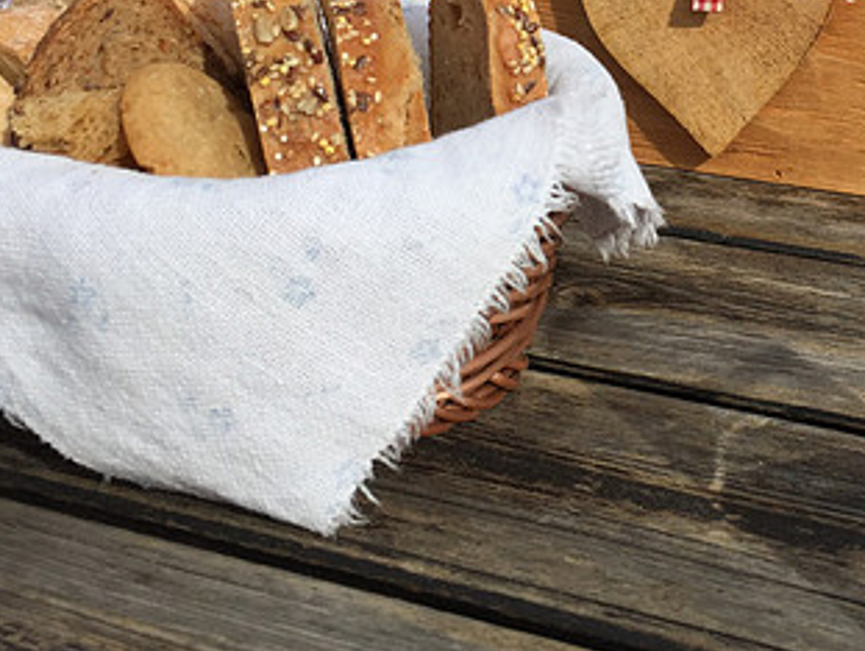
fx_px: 1351
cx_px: 623
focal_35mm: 54
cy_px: 79
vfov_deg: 26.3
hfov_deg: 34.9
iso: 32
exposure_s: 1/5650
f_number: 2.2
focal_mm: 4.15
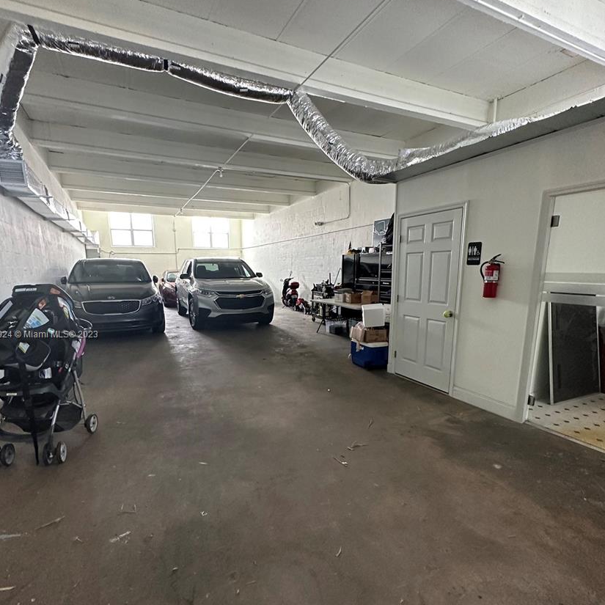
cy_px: 335
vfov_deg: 80.4
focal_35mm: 18
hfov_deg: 80.7
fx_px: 356
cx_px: 294
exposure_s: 1/60
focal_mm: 2.22
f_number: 2.2
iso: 500
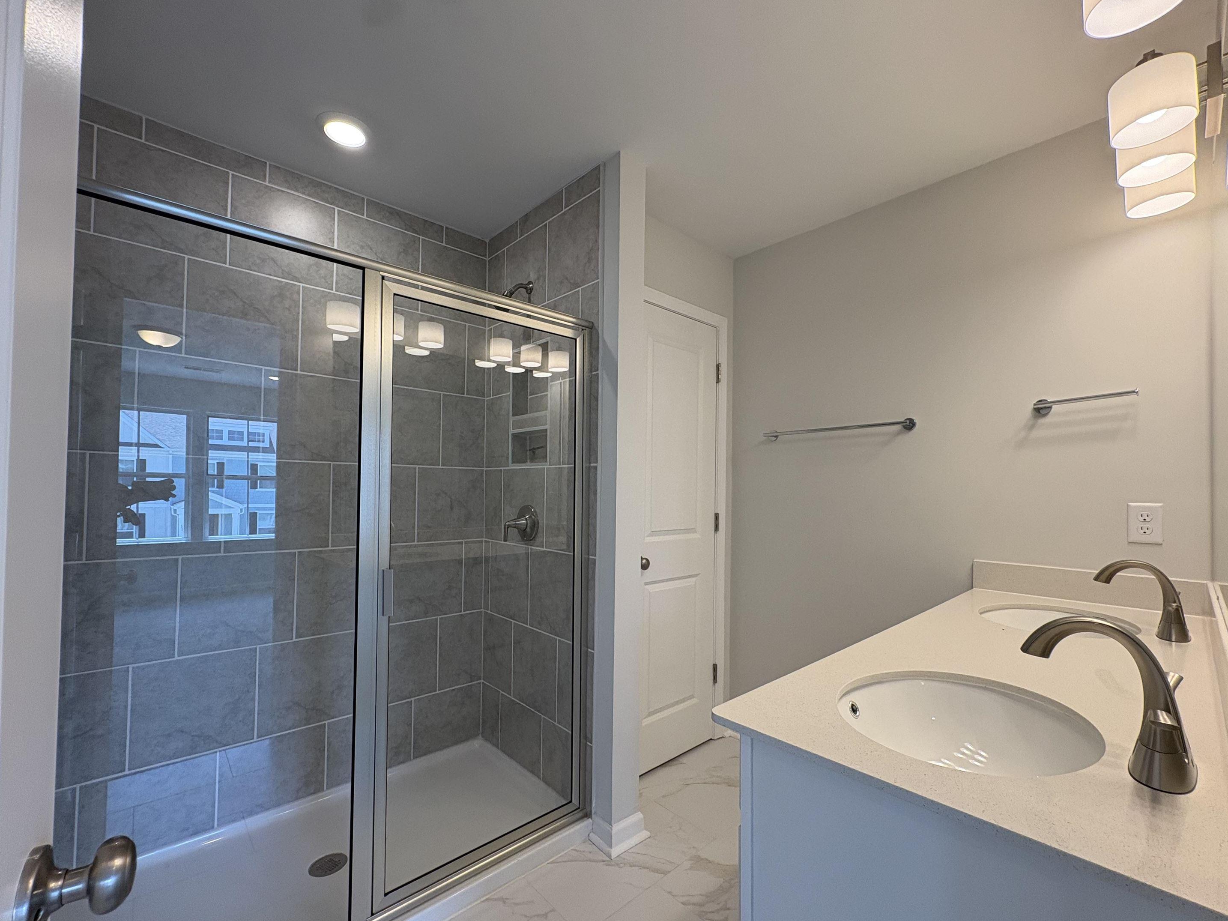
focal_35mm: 15
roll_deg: +0.1
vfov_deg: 81.7
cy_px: 479
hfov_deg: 98.2
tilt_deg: +1.3
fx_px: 532
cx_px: 623
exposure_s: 1/120
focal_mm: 2.22
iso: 80
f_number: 2.2
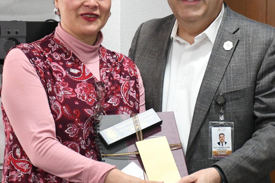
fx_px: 1169
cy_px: 74
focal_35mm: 153
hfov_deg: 13.4
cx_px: 170
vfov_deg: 9.0
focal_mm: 56
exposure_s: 1/100
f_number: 5.6
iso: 5000
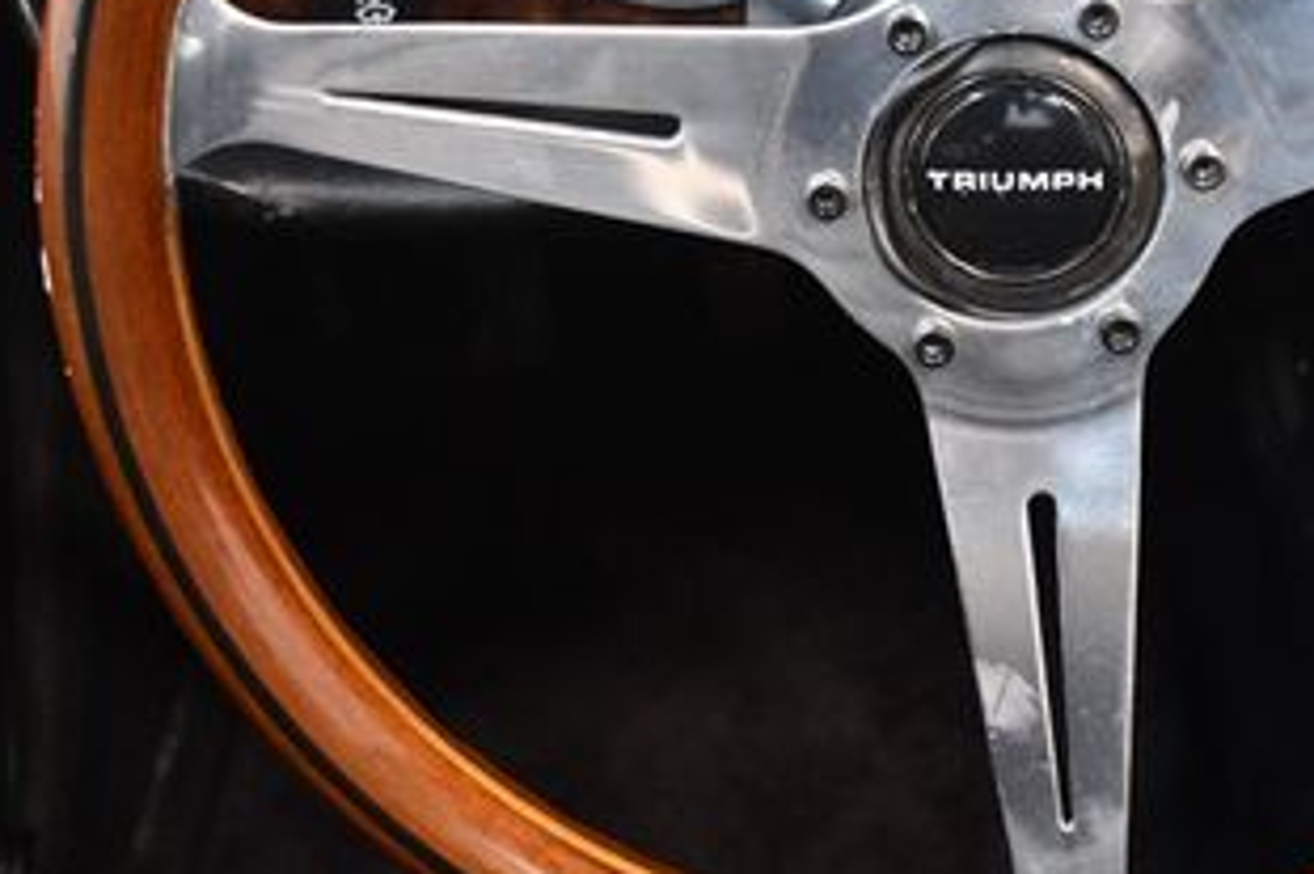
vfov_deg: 19.2
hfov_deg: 28.4
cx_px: 989
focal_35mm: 70
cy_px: 160
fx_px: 2554
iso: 3600
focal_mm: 23
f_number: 3.8
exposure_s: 1/60
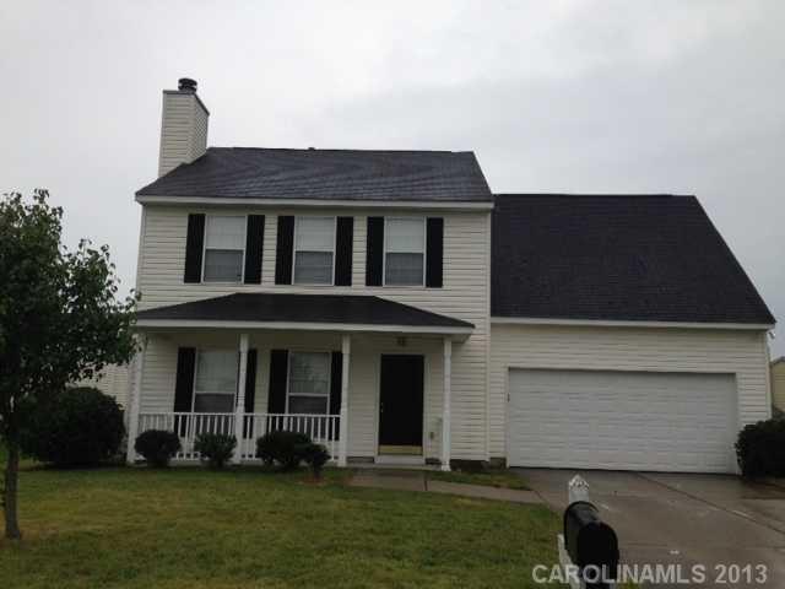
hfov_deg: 55.4
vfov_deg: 42.9
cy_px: 294
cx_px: 392
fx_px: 748
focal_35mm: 33
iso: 50
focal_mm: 4.13
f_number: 2.4
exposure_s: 1/1466
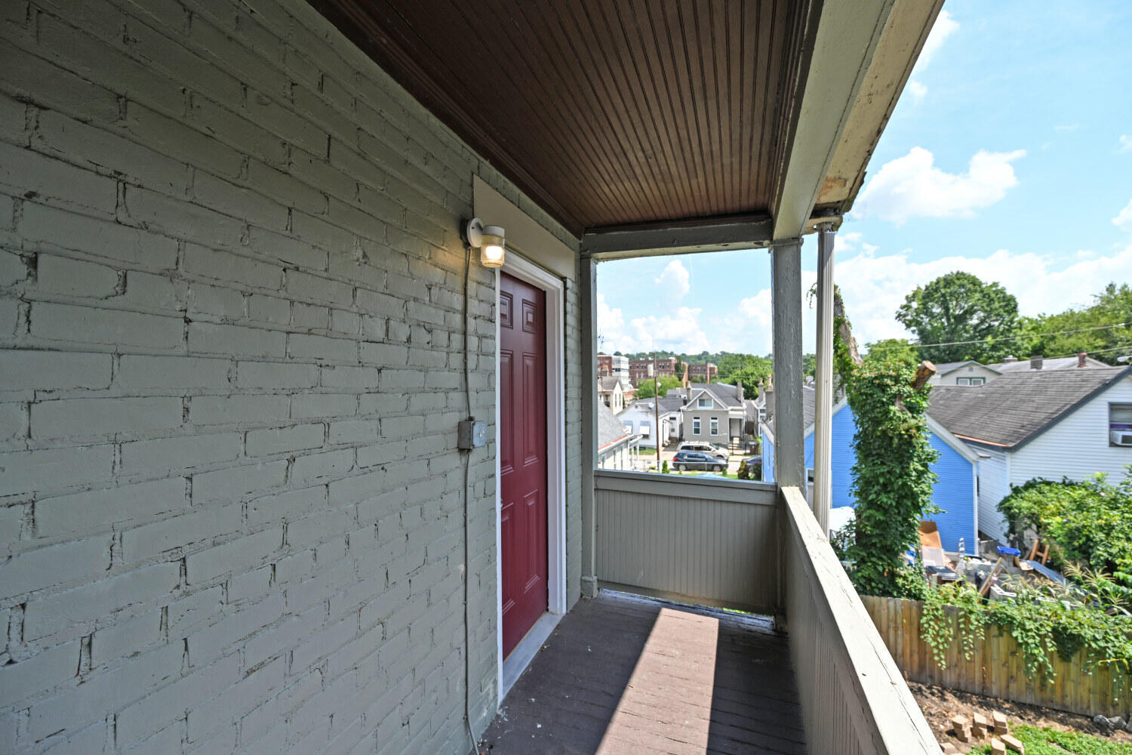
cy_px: 378
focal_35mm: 14
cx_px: 566
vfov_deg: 81.2
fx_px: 440
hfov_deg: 104.3
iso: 100
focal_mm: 14
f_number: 6.3
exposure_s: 1/320
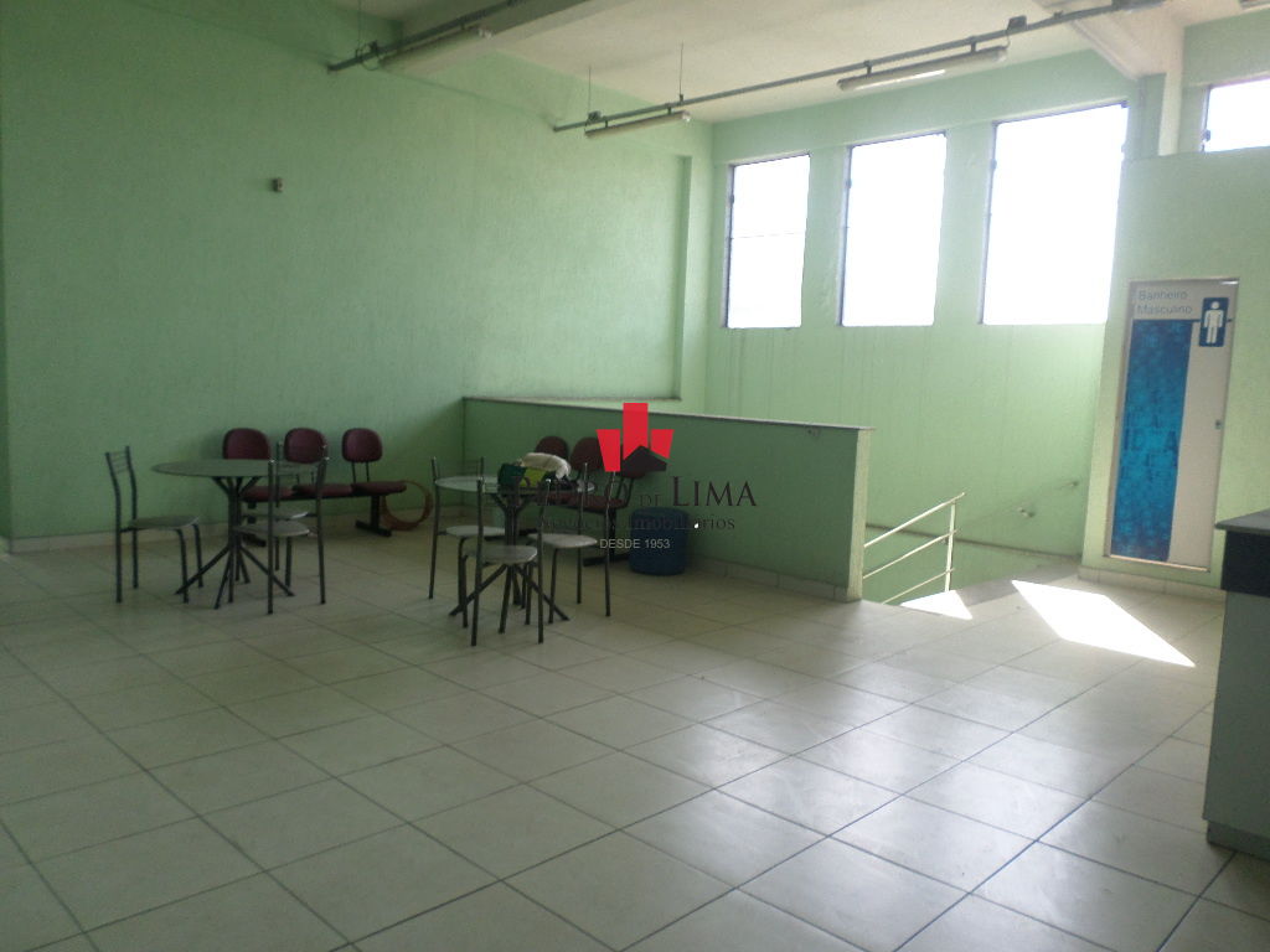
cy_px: 476
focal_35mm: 25
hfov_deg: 69.4
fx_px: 917
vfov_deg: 54.9
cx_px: 635
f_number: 2.5
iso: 80
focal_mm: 4.5
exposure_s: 1/90
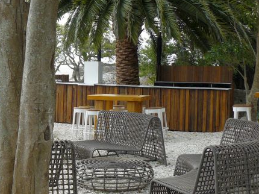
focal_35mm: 67
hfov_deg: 28.4
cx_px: 51
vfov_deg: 21.9
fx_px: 501
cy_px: 88
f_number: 4
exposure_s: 1/160
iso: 100
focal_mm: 6
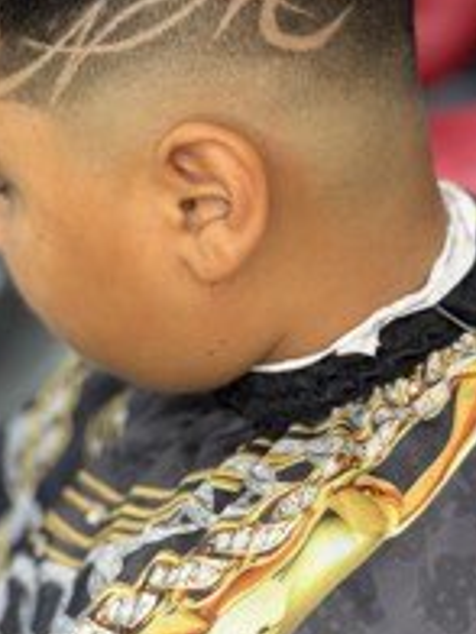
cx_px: 66
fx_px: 1210
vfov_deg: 28.9
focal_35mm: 66
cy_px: 146
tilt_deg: -13.5
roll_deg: +18.5
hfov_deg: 21.8
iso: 125
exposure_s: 1/120
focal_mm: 6.76
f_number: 1.78
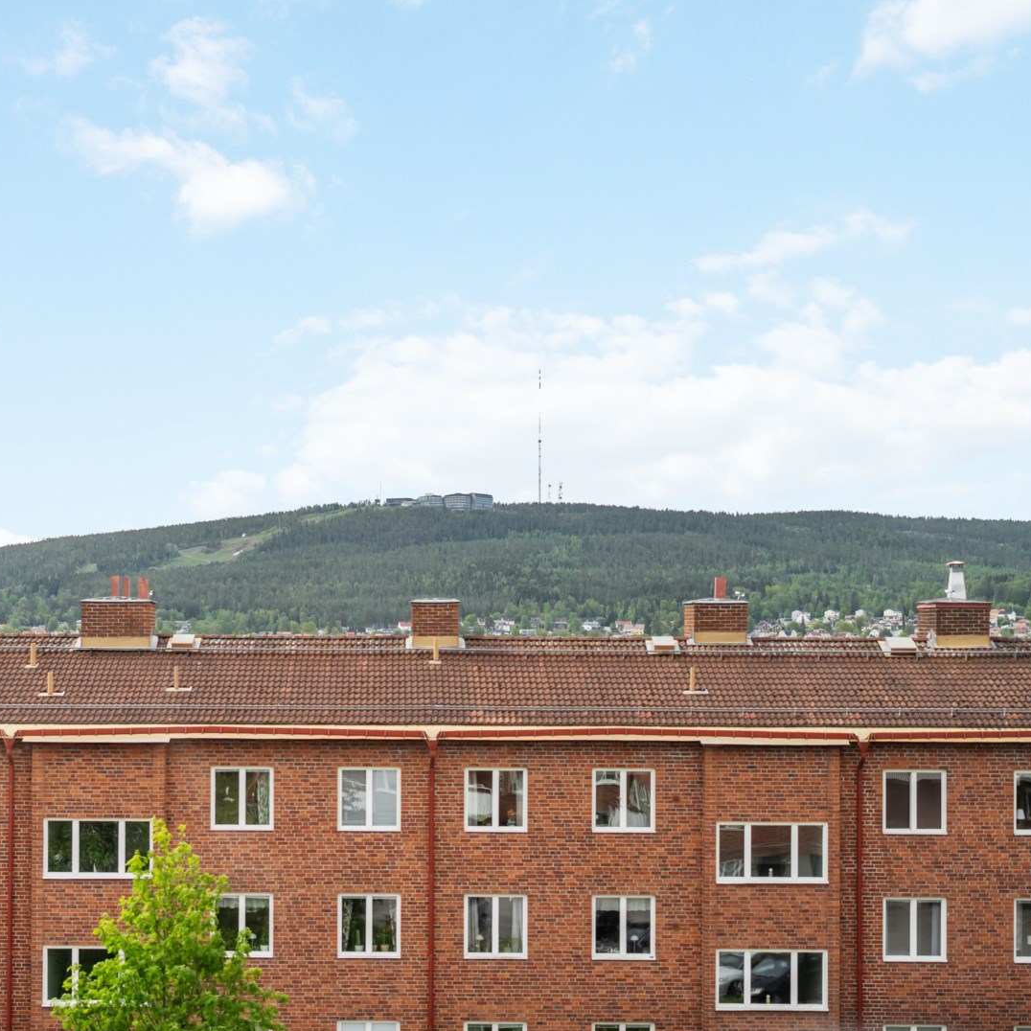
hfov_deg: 26.8
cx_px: 364
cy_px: 516
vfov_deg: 26.9
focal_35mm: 64
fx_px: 2157
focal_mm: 50
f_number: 1.4
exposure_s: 1/5000
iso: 100
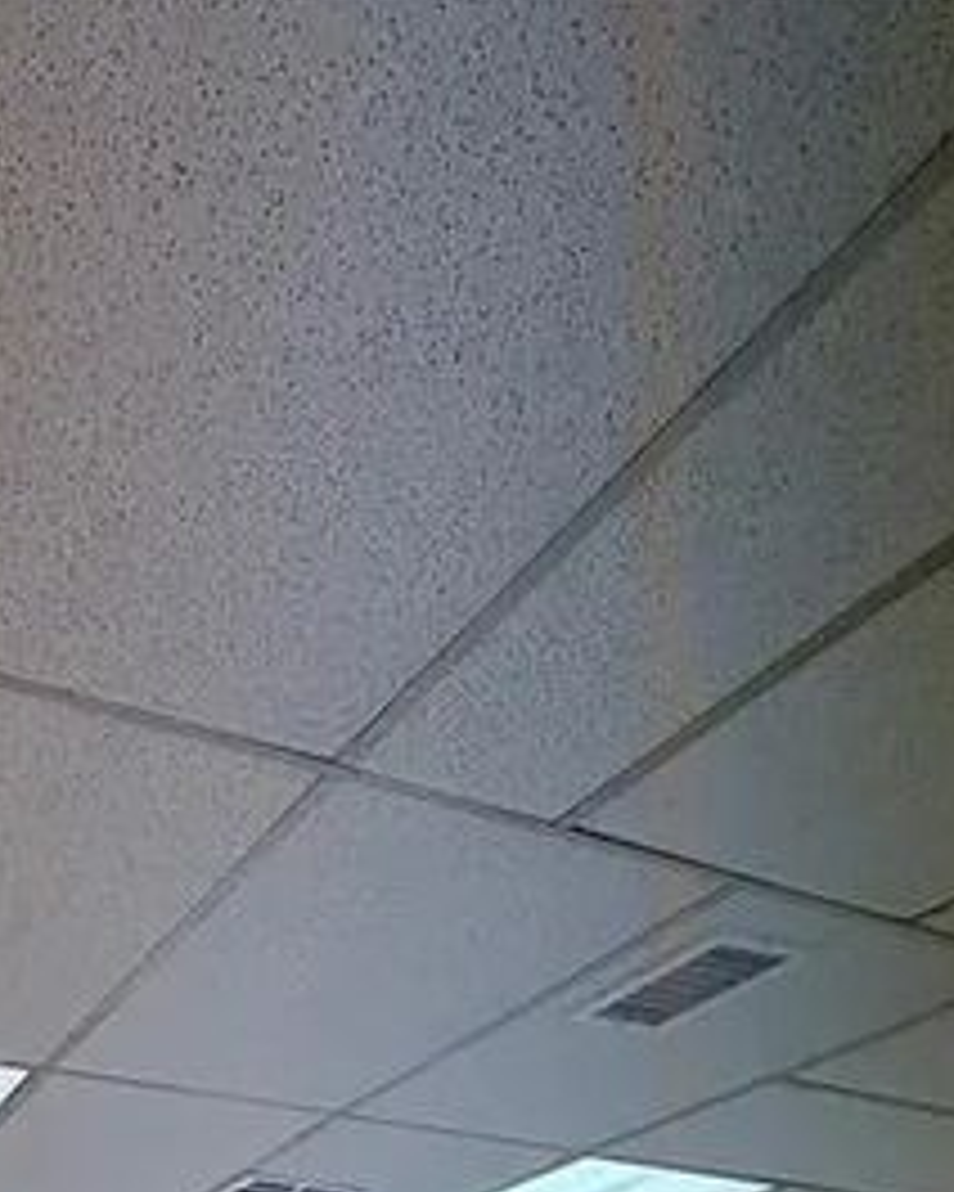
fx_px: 1553
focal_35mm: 44
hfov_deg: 34.1
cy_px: 1900
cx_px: 392
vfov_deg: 26.2
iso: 64
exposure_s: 1/120
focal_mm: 2.22
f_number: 2.2
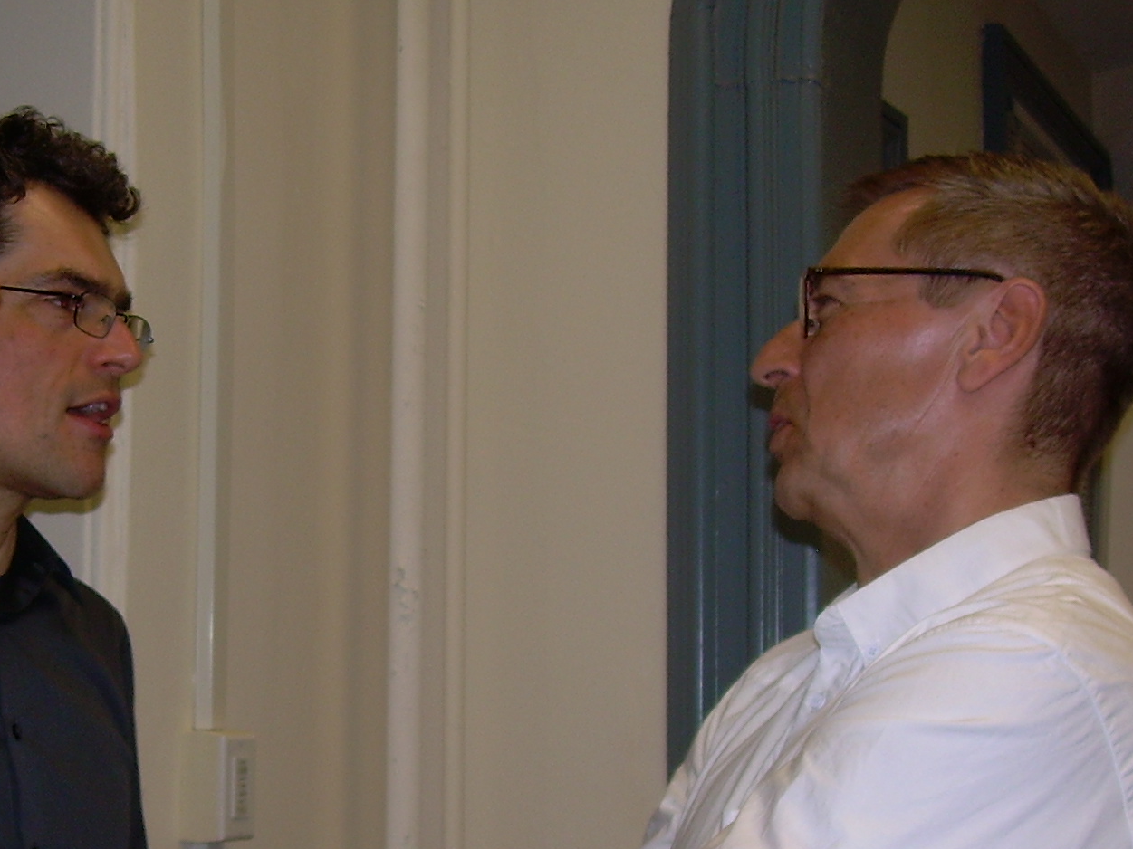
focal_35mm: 69
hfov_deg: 27.7
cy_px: 610
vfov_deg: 21.2
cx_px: 267
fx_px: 2258
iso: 50
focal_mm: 6.3
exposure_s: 1/60
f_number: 2.8
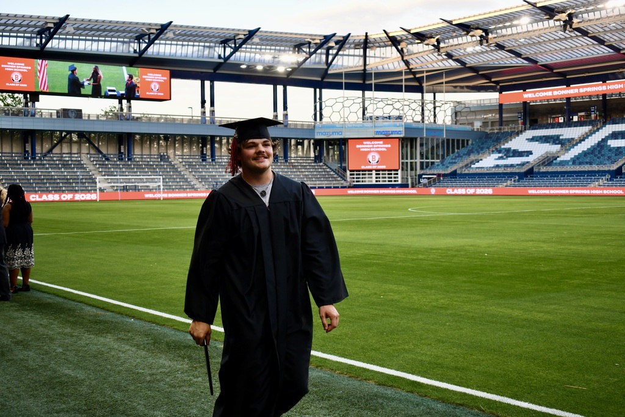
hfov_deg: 42.7
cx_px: 312
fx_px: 799
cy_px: 208
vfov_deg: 29.3
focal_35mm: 46
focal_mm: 31
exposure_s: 1/250
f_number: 5
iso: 400
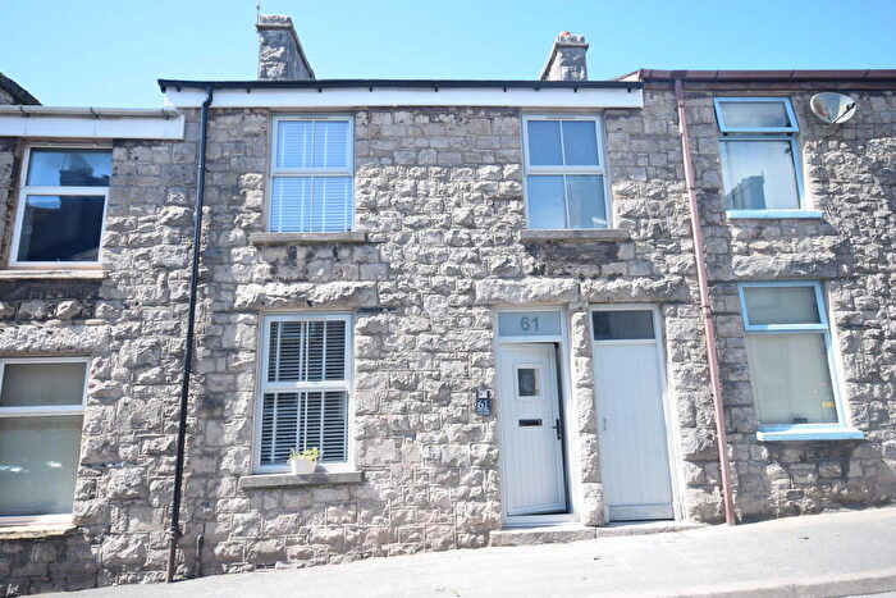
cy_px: 299
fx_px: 523
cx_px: 448
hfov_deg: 81.2
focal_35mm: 21
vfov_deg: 59.5
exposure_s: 1/250
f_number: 8
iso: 320
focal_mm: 14
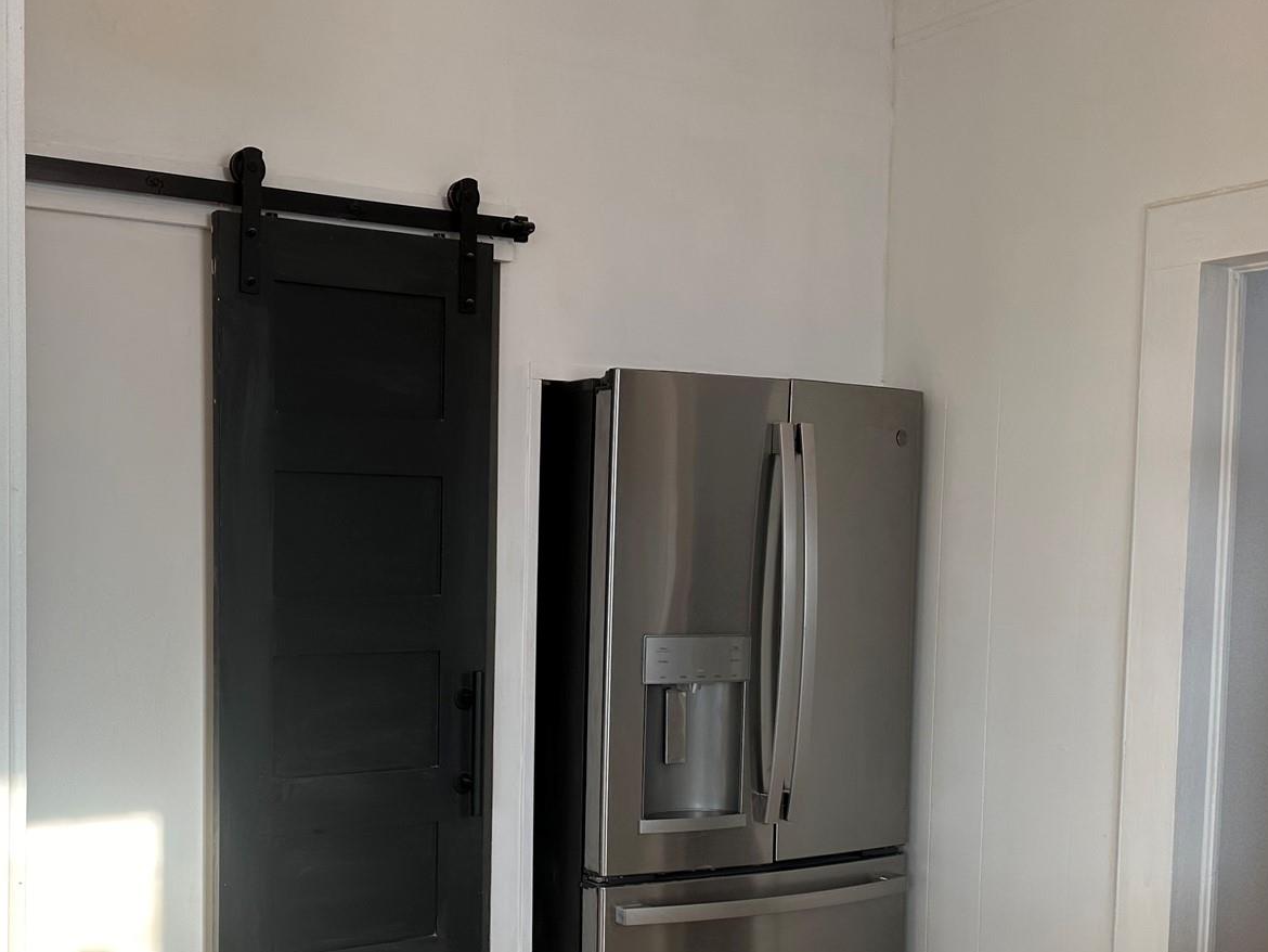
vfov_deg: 34.0
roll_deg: -0.7
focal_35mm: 42
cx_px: 398
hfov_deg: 44.0
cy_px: 656
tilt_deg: -4.0
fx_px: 1539
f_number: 1.78
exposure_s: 1/206
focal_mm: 6.86
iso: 64
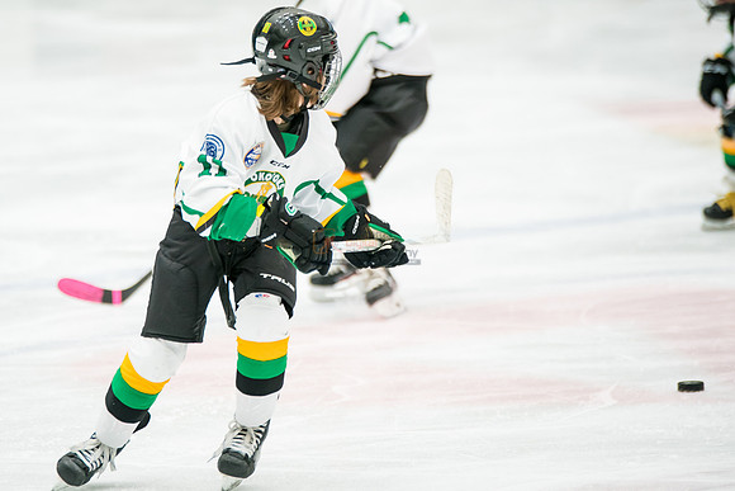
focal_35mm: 348
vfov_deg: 3.9
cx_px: 268
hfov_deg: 5.9
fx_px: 7115
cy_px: 183
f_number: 3.2
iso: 3200
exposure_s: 1/1250
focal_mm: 274
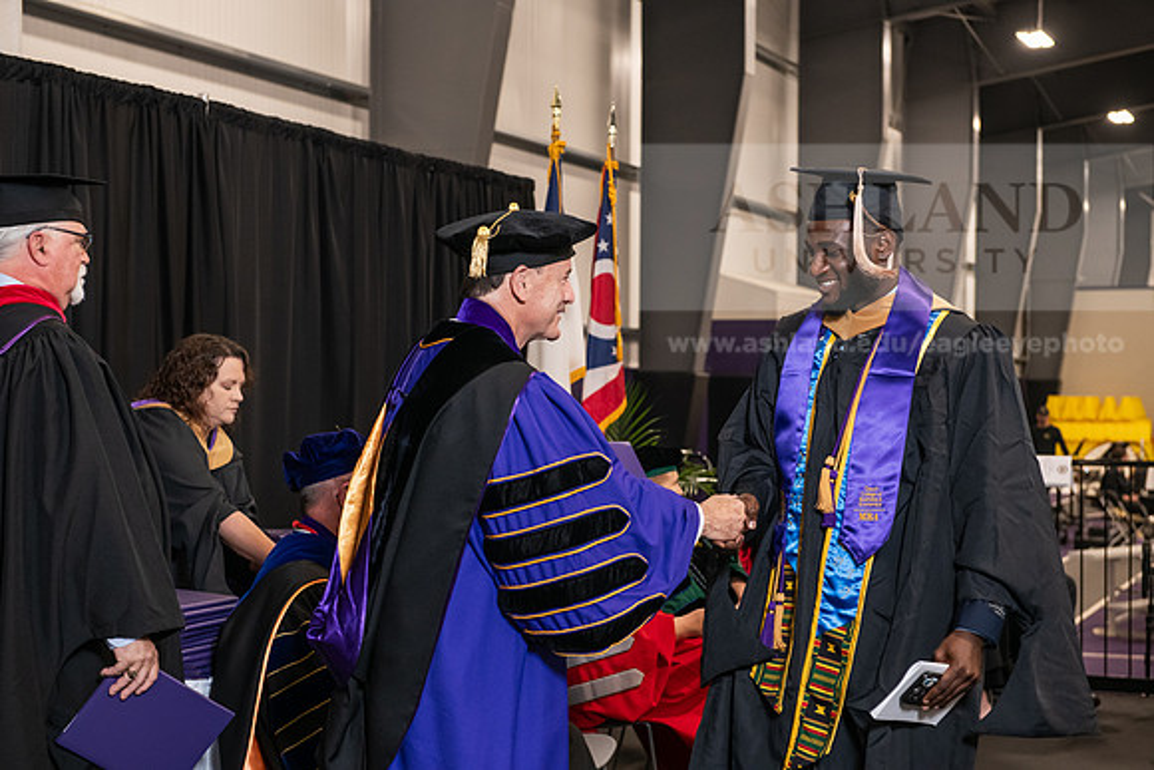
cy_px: 385
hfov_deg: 32.4
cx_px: 577
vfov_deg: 21.9
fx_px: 1988
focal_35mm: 62
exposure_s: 1/125
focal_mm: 62
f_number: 5
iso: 2000
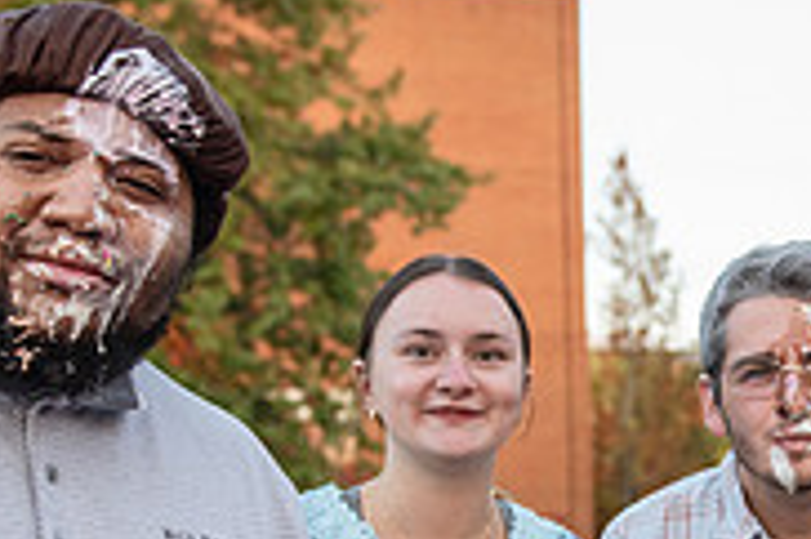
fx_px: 2296
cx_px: 744
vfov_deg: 13.1
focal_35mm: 102
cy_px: 621
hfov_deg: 19.6
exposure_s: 1/320
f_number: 3.2
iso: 800
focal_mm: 32
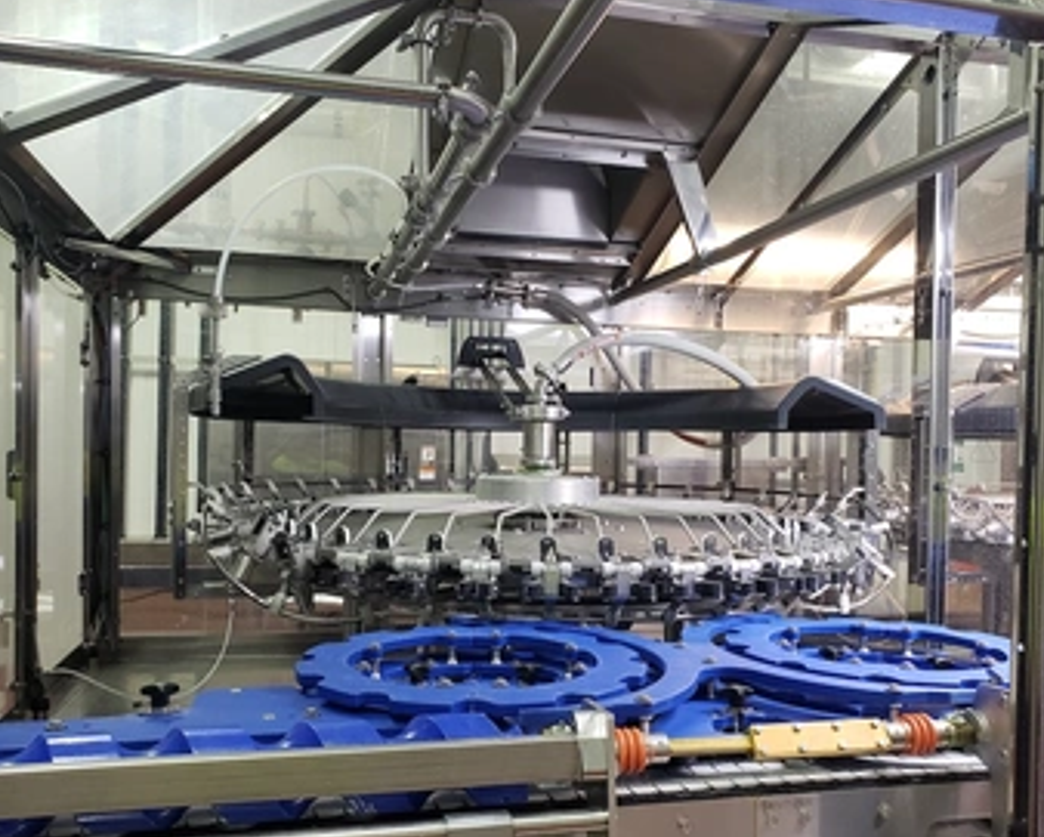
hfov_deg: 58.7
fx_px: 928
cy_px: 442
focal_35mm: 30
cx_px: 516
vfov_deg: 48.5
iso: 250
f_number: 2.4
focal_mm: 4.3
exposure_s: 1/40
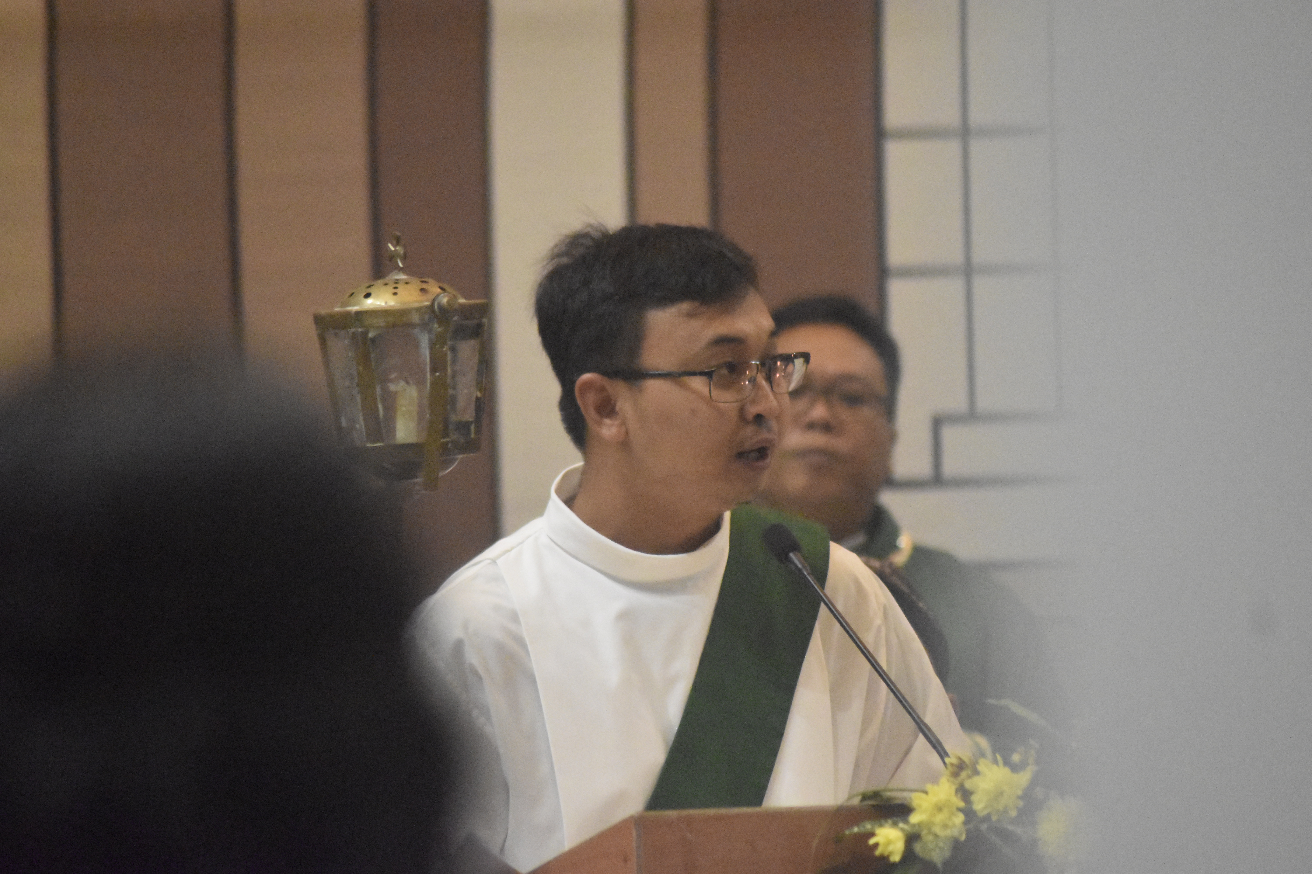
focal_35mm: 345
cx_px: 656
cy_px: 437
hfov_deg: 6.0
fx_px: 12572
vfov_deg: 4.0
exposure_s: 1/160
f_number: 5
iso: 12800
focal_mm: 230
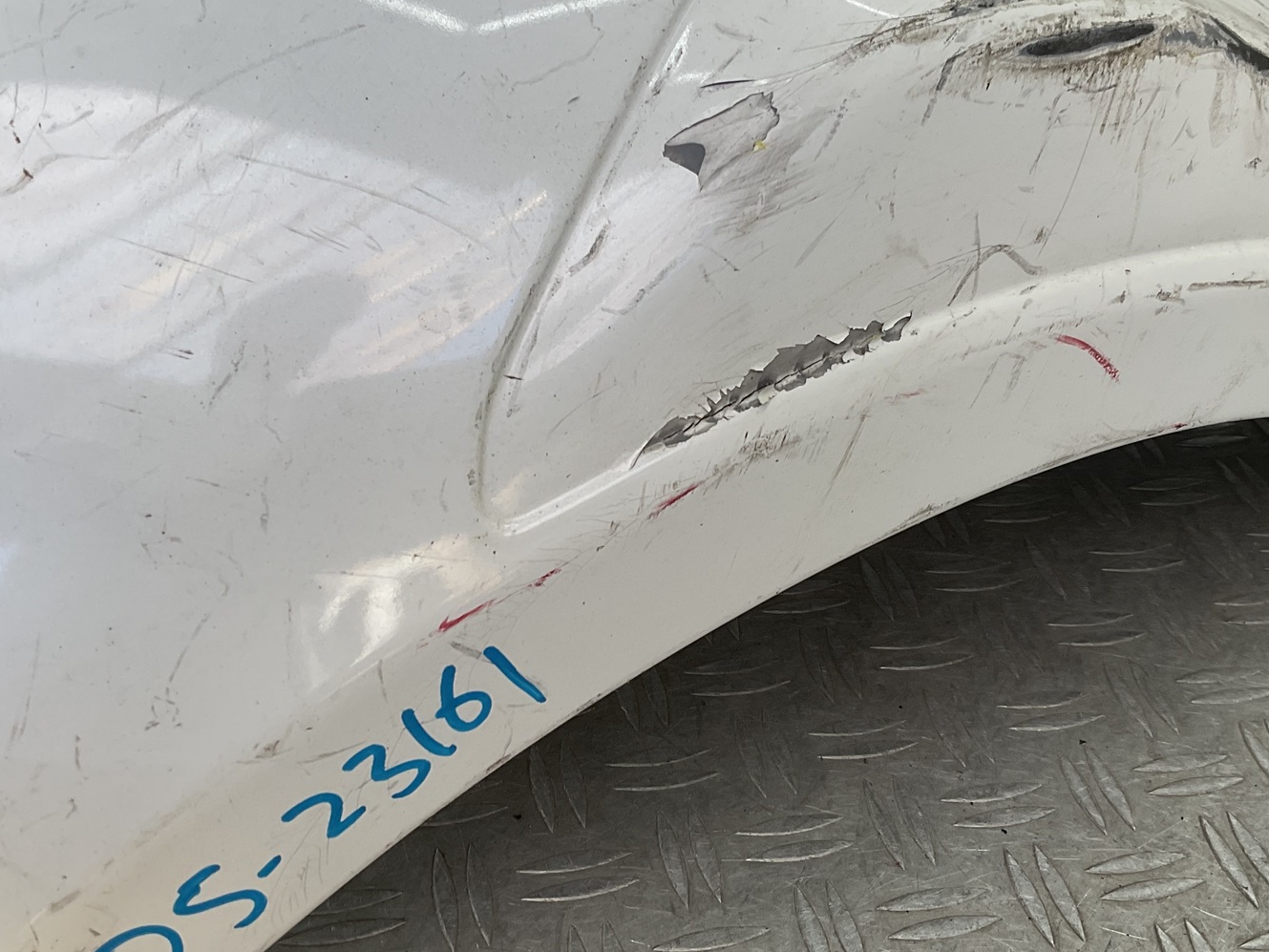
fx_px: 1613
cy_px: 434
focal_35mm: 44
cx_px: 671
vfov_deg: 32.9
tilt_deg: -36.9
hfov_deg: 42.9
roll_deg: -7.8
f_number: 1.8
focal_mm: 3
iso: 16
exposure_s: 1/192
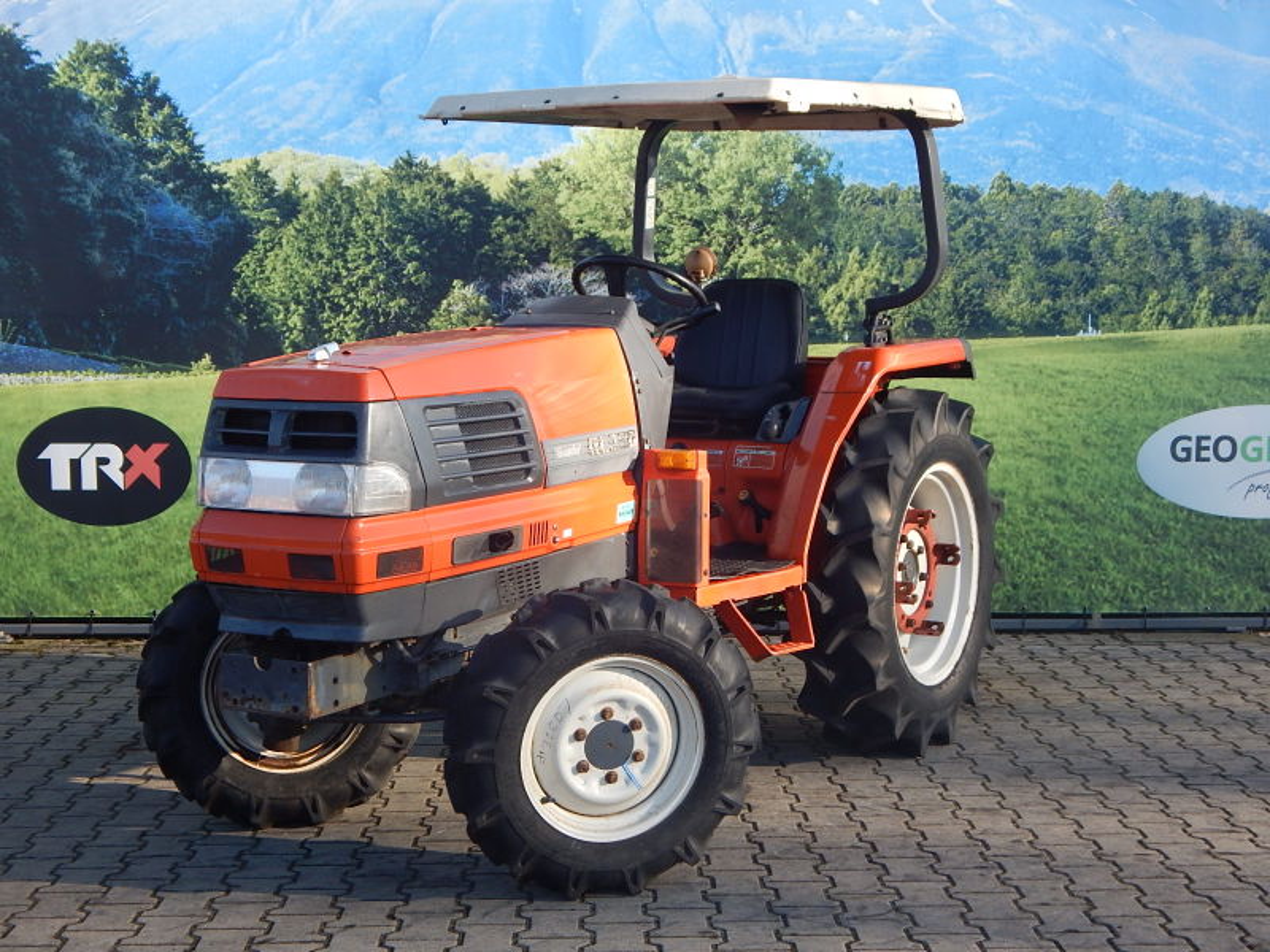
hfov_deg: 35.5
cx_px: 635
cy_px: 476
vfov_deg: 27.0
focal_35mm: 54
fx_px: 1981
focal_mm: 9.7
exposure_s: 1/320
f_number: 3.8
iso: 125
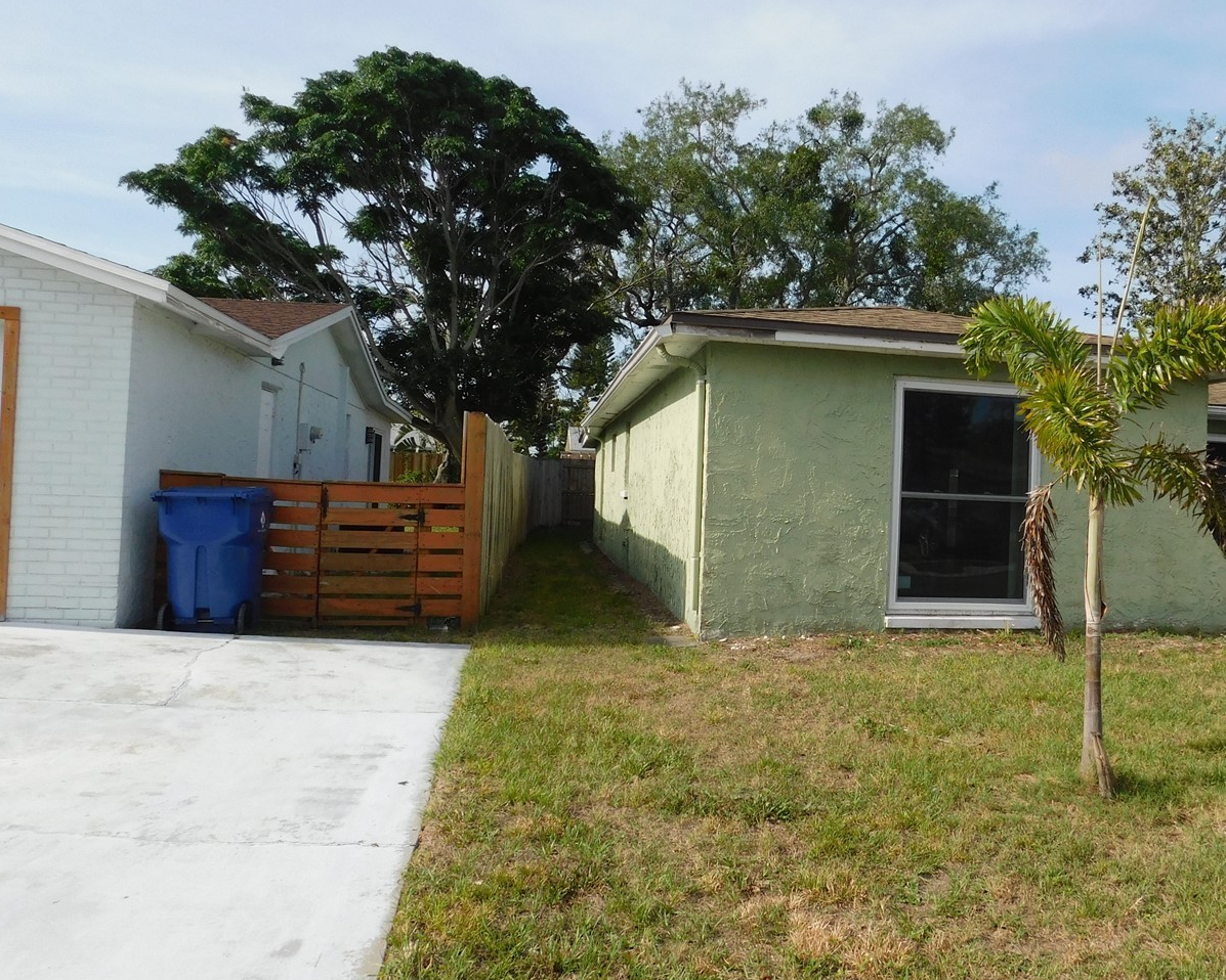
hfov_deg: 58.1
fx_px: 1089
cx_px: 761
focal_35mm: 30
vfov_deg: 48.5
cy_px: 480
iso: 125
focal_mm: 4
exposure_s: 1/500
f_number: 6
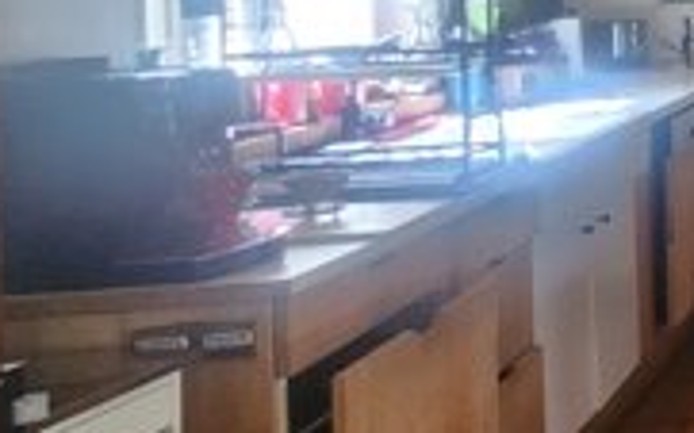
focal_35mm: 61
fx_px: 1153
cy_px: -27
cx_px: 1453
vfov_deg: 20.4
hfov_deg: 18.2
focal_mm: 1.7
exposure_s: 1/60
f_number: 2.2
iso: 320
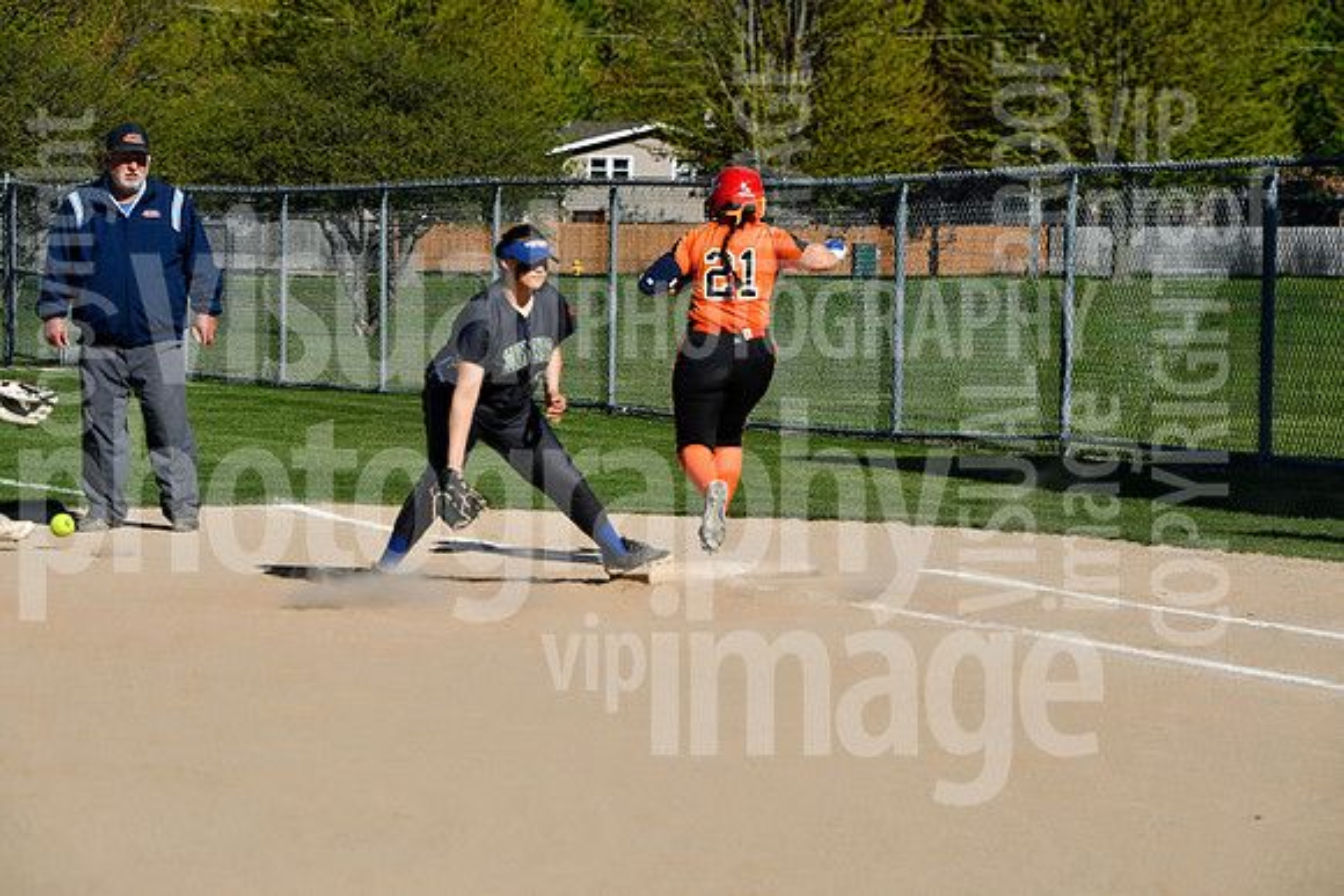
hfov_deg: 11.2
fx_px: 6833
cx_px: 672
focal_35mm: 183
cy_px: 448
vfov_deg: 7.5
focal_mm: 122
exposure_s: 1/1000
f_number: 6.3
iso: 100
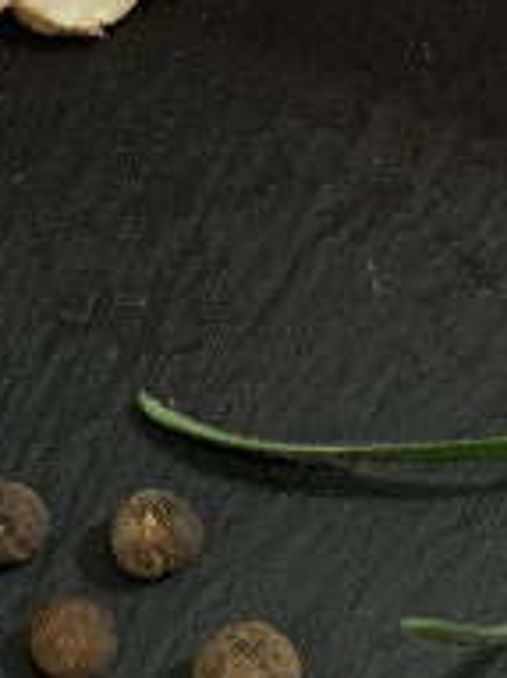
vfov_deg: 14.5
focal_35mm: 136
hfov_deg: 10.9
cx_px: 131
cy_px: 238
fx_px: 2659
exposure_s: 1/50
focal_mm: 4.2
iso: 320
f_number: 1.8
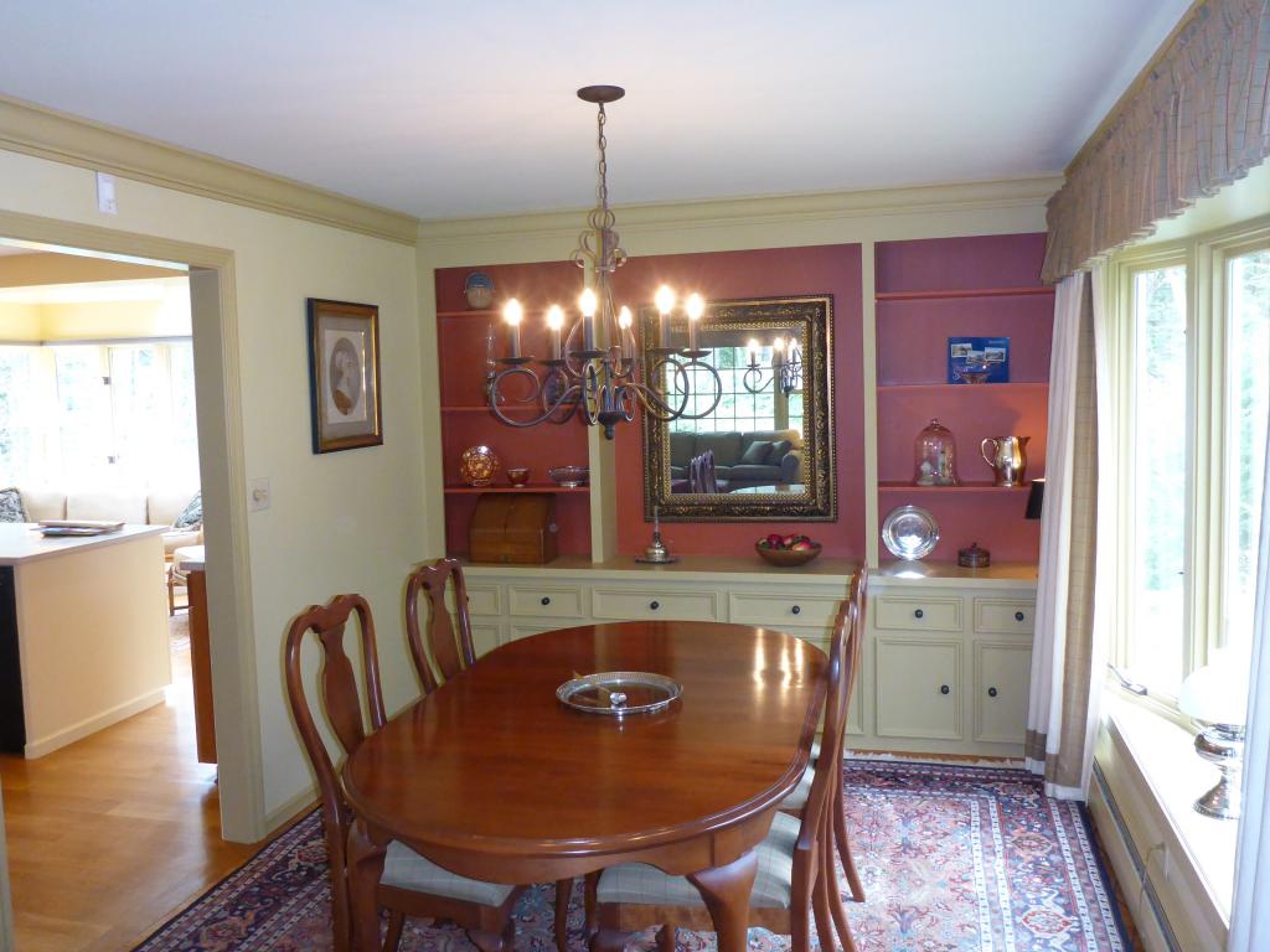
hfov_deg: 63.4
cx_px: 635
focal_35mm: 28
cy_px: 476
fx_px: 1027
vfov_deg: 49.7
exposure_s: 1/60
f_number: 3.3
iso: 500
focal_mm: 4.9
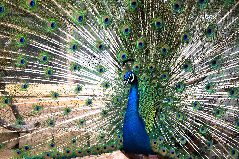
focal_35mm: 82
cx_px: 120
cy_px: 80
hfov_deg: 24.6
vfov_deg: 16.6
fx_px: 548
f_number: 6.3
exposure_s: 1/160
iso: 400
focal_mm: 55
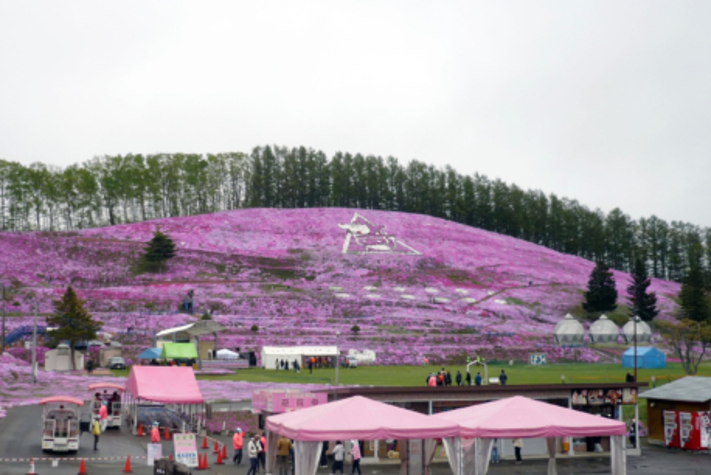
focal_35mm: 49
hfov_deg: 40.2
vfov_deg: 27.6
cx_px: 292
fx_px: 968
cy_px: 255
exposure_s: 1/640
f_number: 2.9
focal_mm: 6
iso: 100
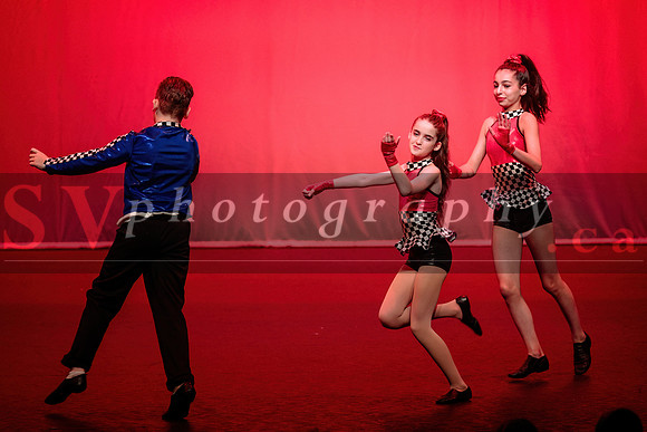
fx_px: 3209
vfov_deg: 7.7
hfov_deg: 11.5
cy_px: 209
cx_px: 384
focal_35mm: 179
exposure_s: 1/320
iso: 1250
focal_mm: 150
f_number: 2.8
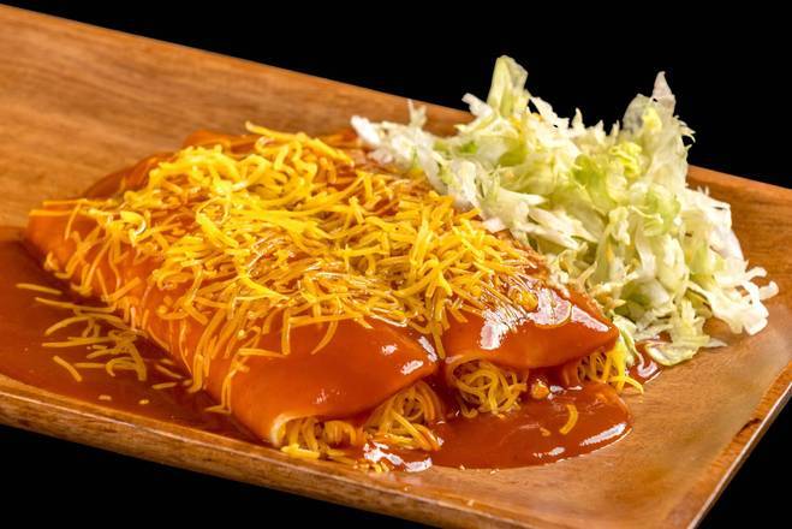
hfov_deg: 12.8
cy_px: 264
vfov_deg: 8.6
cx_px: 396
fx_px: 3521
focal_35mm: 160
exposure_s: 1/160
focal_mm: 160
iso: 100
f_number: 8
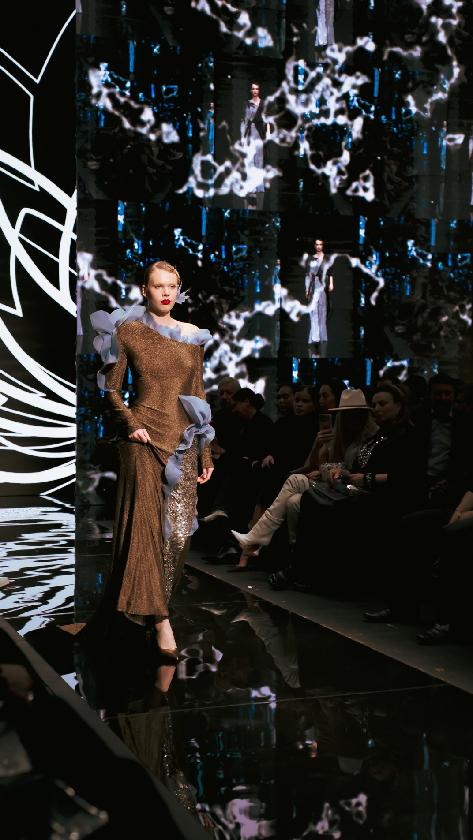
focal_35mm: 57
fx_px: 1271
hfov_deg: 21.1
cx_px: 199
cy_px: 422
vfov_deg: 36.6
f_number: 3.5
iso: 1600
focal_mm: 54
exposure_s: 1/200
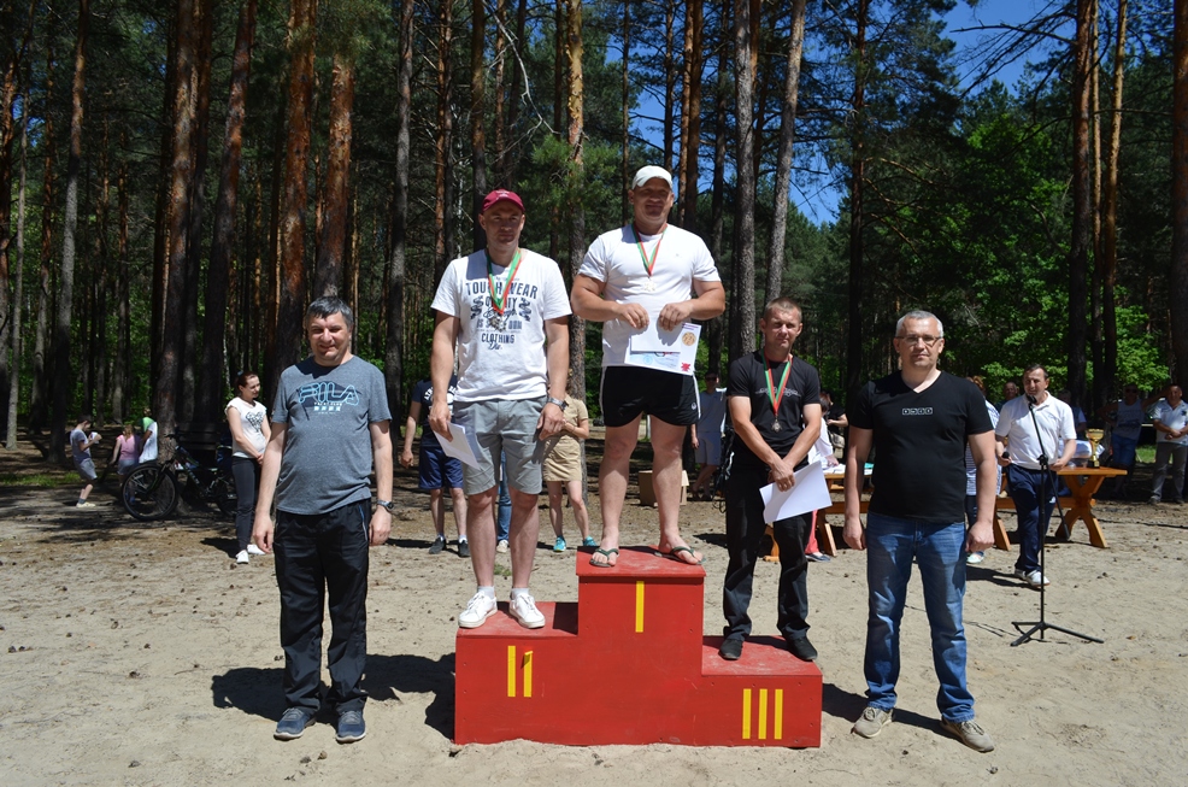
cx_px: 594
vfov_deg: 47.7
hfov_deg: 67.5
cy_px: 394
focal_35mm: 27
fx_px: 889
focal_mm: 18
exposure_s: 1/320
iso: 100
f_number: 9
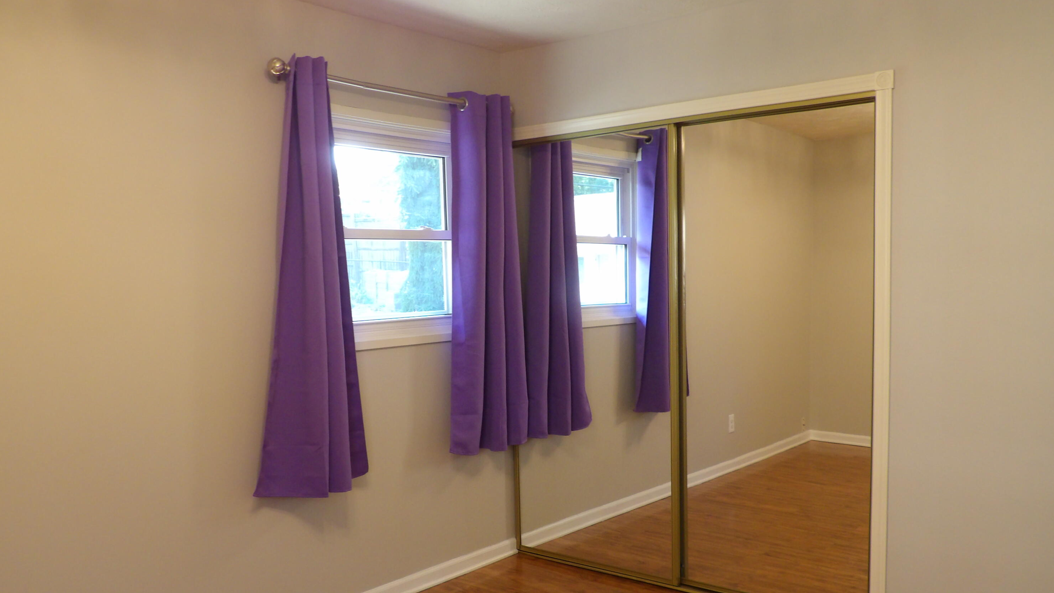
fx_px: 866
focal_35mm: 31
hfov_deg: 62.6
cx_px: 523
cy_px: 363
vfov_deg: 37.6
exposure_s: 1/23
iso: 200
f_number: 3
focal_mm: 5
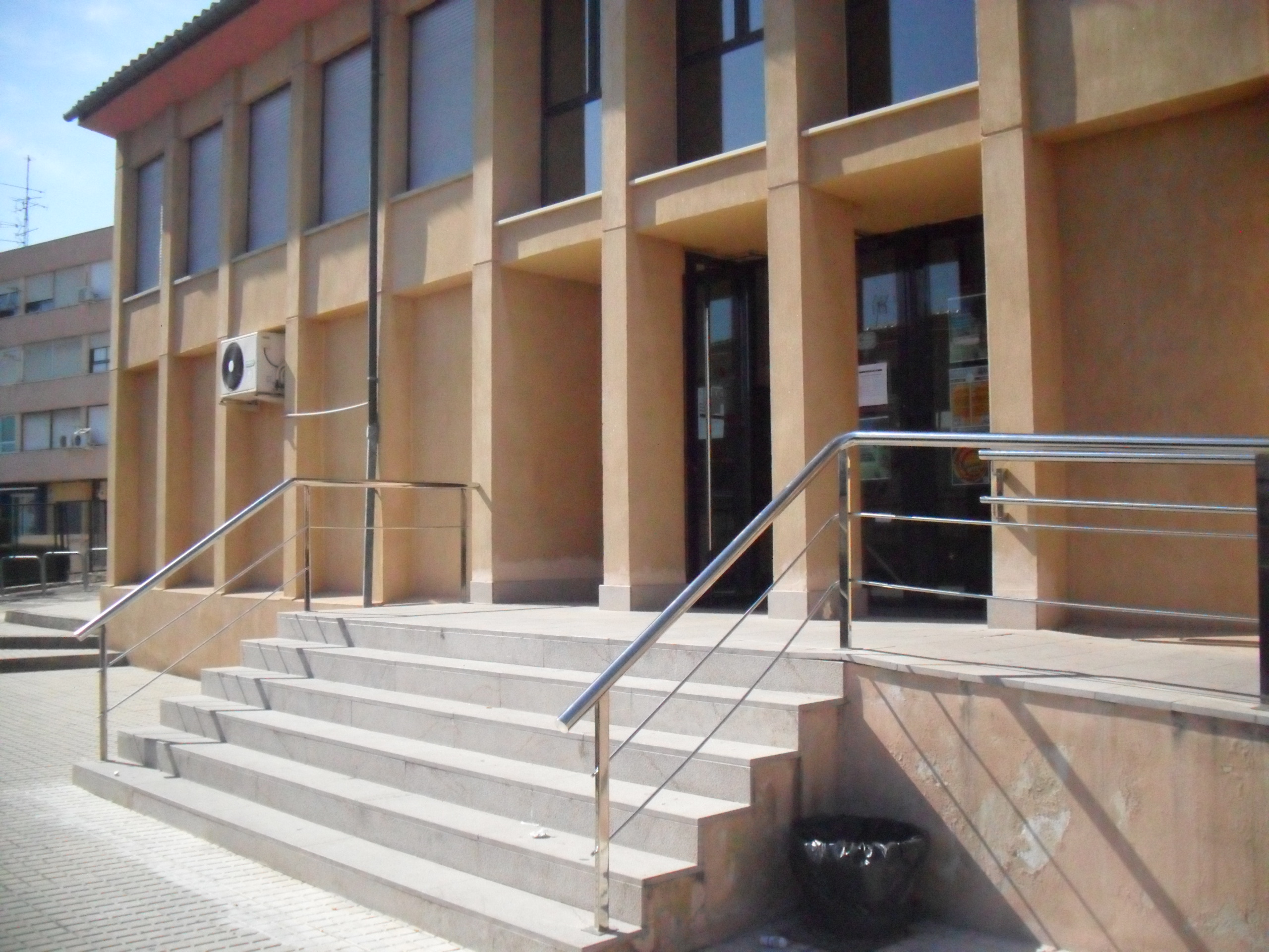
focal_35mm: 35
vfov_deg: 40.7
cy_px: 476
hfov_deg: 52.6
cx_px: 634
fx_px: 1283
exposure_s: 1/1500
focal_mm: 6.3
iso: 800
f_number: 7.6
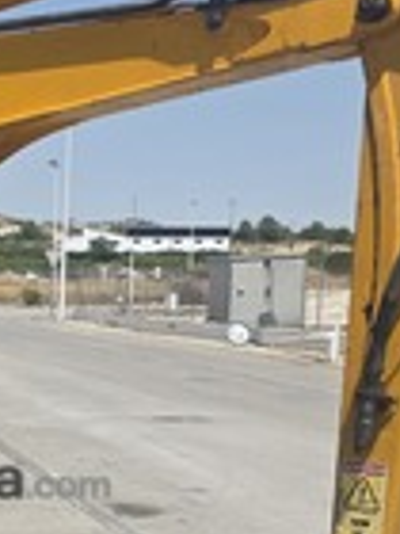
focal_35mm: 90
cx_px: -173
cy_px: 477
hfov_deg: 15.3
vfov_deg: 21.3
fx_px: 1387
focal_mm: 6.3
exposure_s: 1/6355
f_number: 1.7
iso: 80
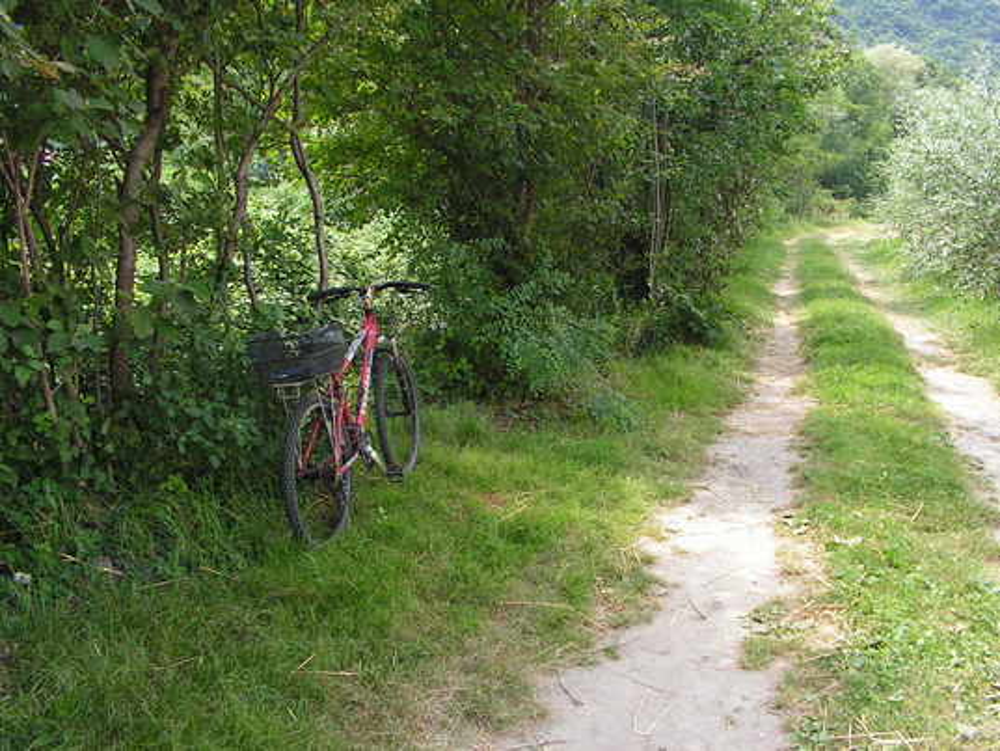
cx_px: 500
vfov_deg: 39.7
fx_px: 1040
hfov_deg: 51.3
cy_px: 376
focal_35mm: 36
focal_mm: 6
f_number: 4.8
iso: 64
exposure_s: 1/80
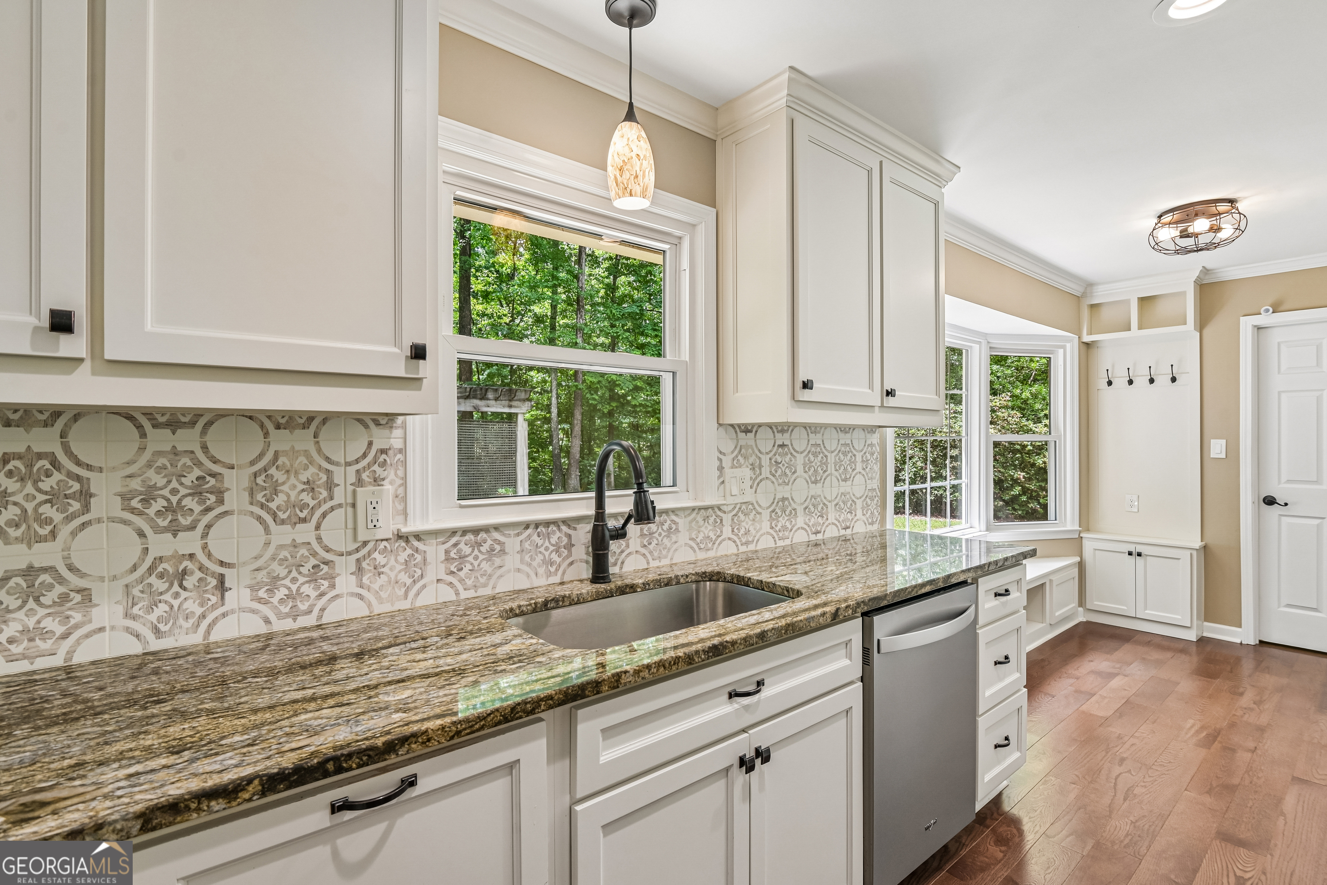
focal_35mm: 16
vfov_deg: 73.7
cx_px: 664
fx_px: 590
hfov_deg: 96.7
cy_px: 442
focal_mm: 16
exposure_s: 1/30
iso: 200
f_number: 8
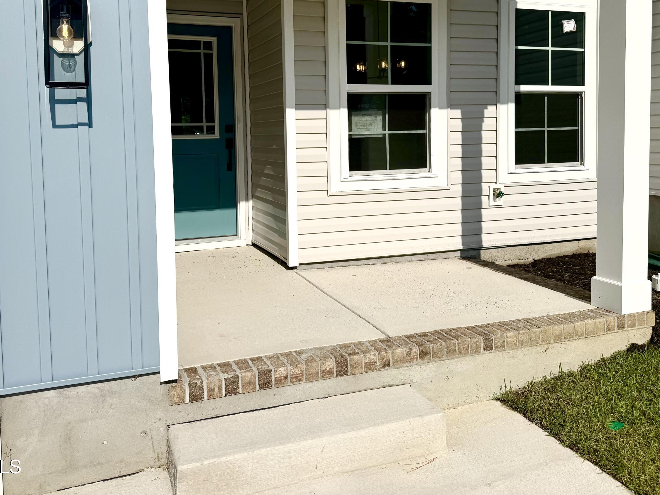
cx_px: 321
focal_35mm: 32
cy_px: 167
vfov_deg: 43.6
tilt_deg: -2.6
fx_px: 610
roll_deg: +1.1
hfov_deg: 56.8
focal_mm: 6.76
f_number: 1.78
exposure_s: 1/12346
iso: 64
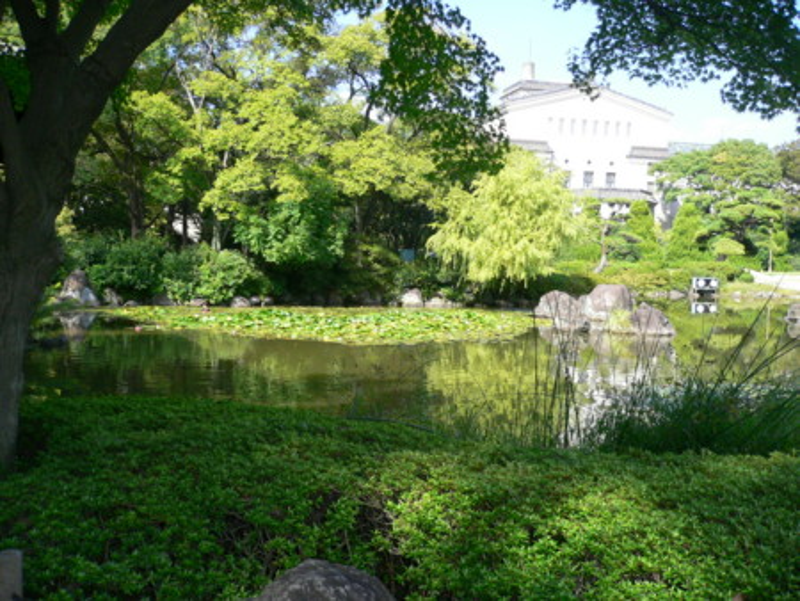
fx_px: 809
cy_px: 300
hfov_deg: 52.6
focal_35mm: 35
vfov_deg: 40.7
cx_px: 400
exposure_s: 1/500
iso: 100
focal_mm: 5.8
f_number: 2.8
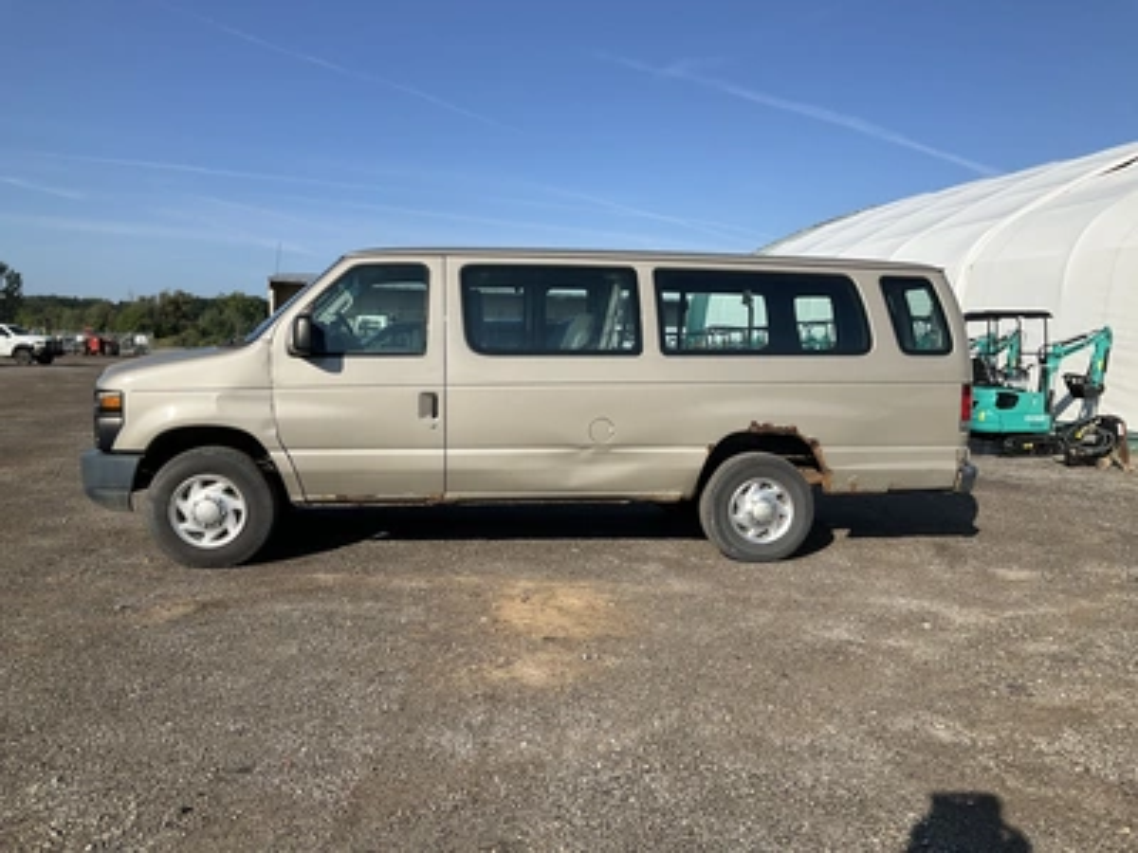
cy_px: 426
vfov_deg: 48.2
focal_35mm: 29
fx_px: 953
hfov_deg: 61.7
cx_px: 569
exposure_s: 1/2227
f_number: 1.8
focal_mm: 3
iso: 25
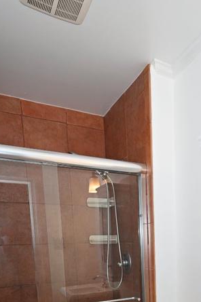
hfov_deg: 36.4
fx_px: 285
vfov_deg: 49.1
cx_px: 181
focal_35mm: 34
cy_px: 278
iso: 280
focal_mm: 14
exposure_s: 1/125
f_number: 4
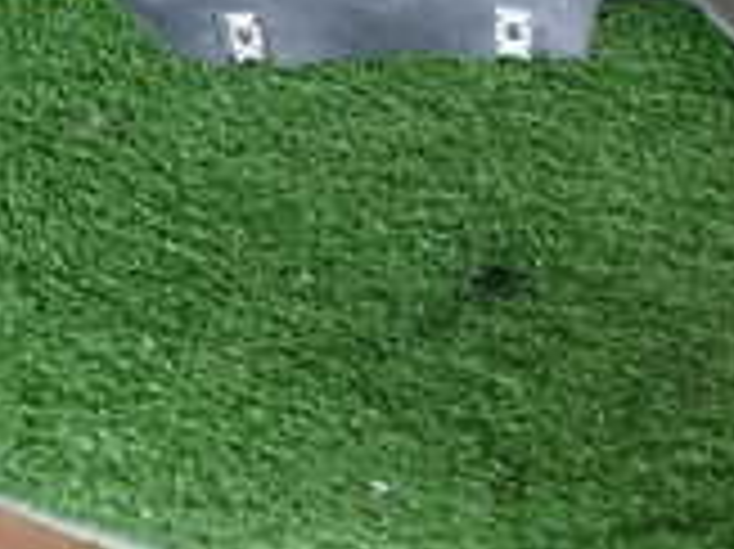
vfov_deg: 14.1
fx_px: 1949
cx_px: 838
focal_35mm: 92
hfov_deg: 20.2
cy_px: -450
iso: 200
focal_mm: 4.5
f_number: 2
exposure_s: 1/80
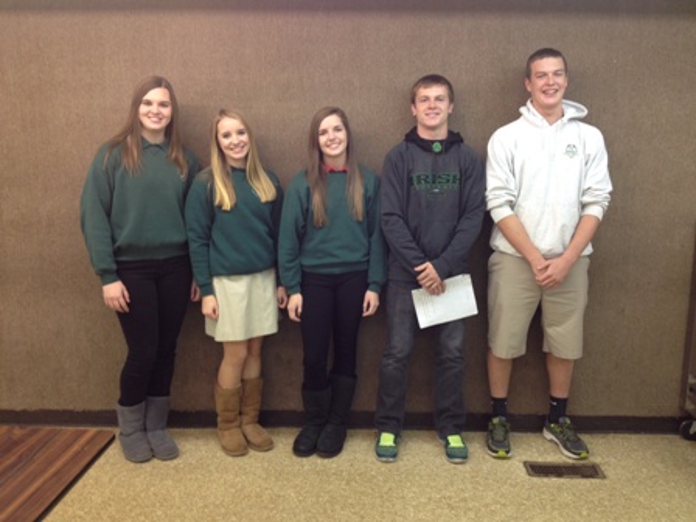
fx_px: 704
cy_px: 261
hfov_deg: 52.6
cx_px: 348
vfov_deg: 40.7
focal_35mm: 35
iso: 64
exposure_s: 1/20
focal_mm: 4.28
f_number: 2.4
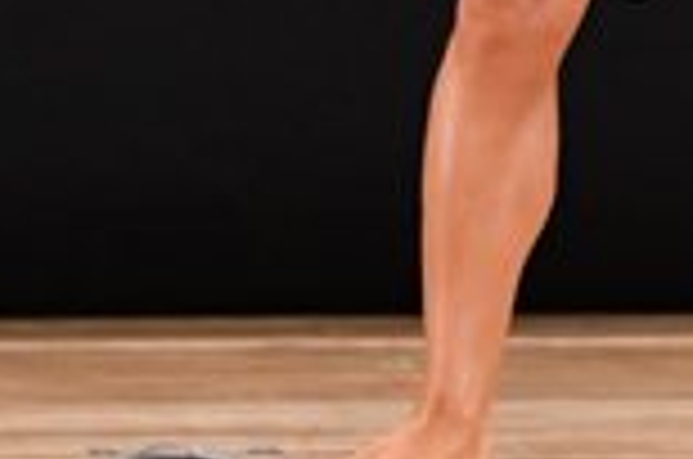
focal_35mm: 1209
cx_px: 911
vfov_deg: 1.1
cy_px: -302
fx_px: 23225
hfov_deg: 1.7
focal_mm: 160
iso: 3200
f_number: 5.6
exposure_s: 1/400
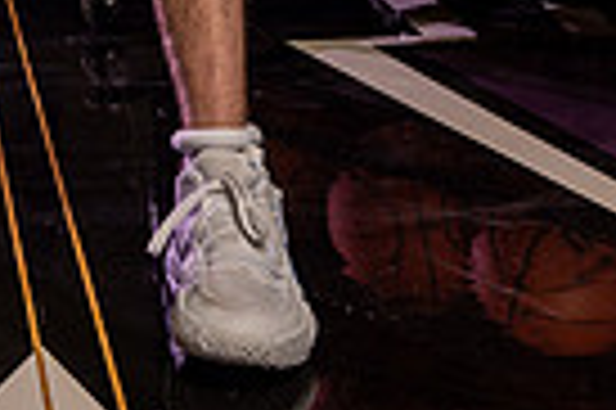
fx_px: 2273
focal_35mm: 133
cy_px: -541
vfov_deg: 9.3
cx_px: -83
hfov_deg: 15.0
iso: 250
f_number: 5.6
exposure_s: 1/250
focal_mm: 27
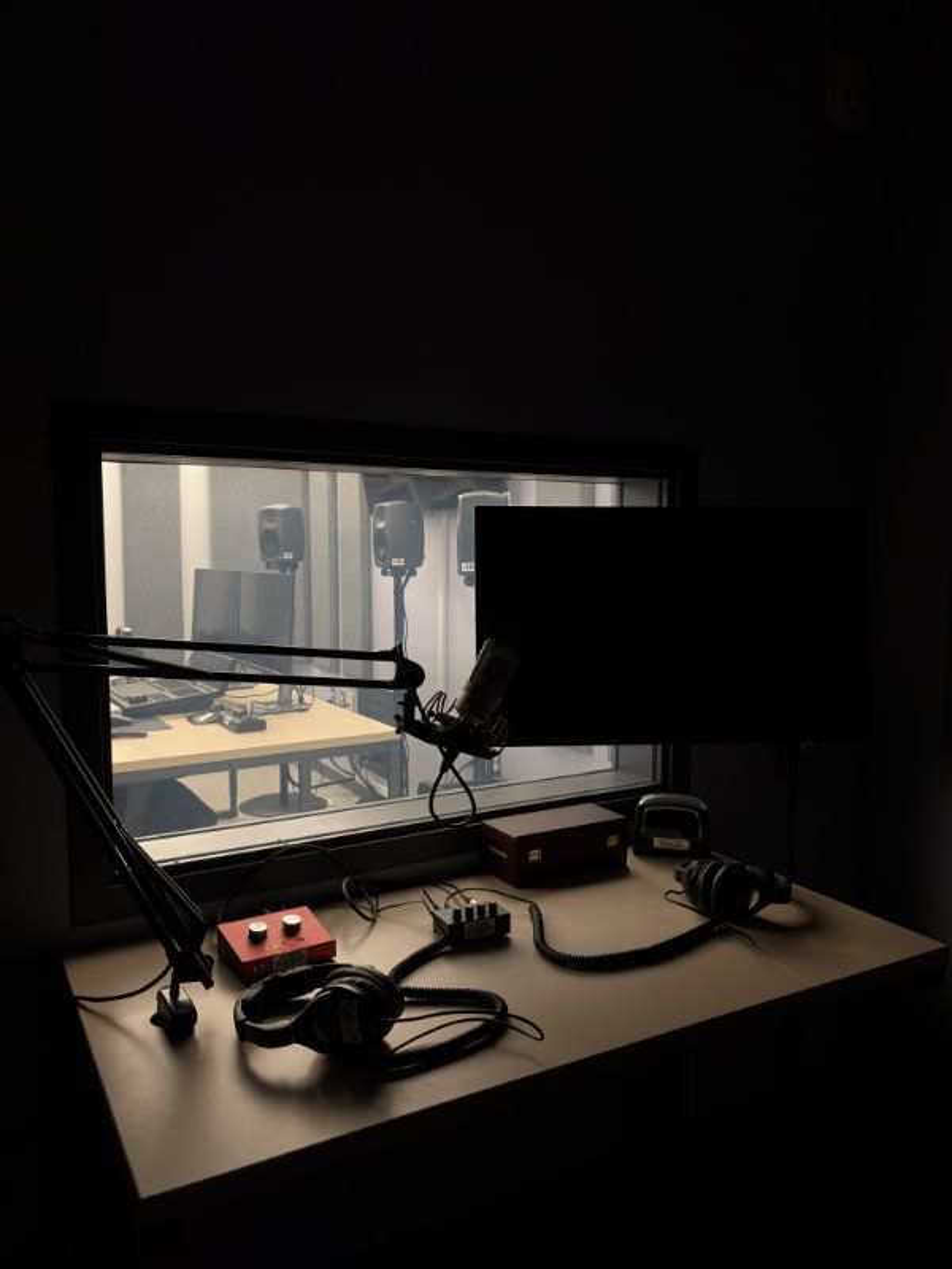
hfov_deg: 53.1
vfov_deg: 67.3
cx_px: 476
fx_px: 953
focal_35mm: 26
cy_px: 634
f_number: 1.6
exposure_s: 1/30
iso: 320
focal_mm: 6
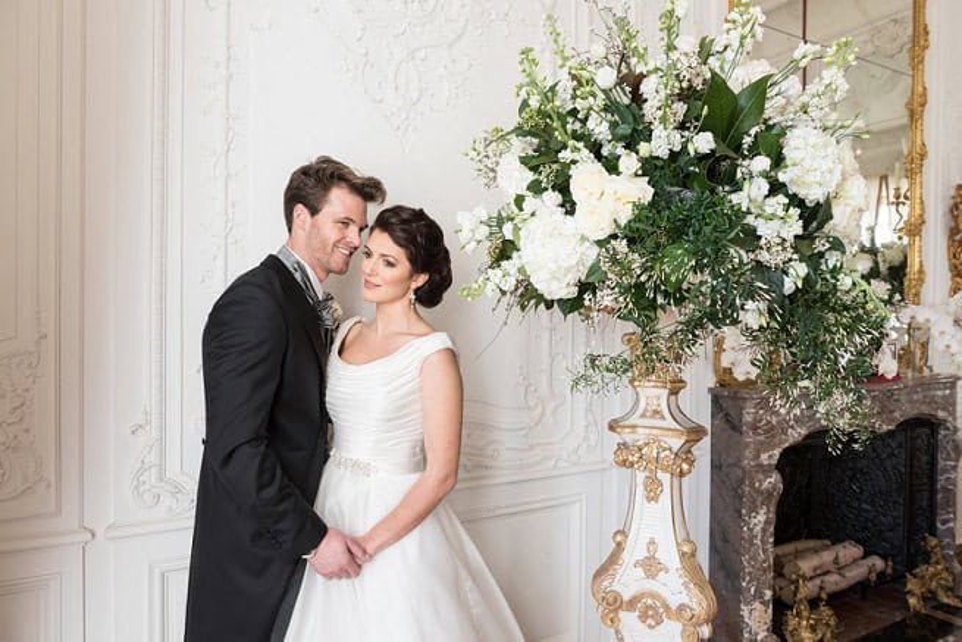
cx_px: 481
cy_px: 321
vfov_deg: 49.6
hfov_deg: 69.4
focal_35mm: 26
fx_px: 695
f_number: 8
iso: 200
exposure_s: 1/40
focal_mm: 26
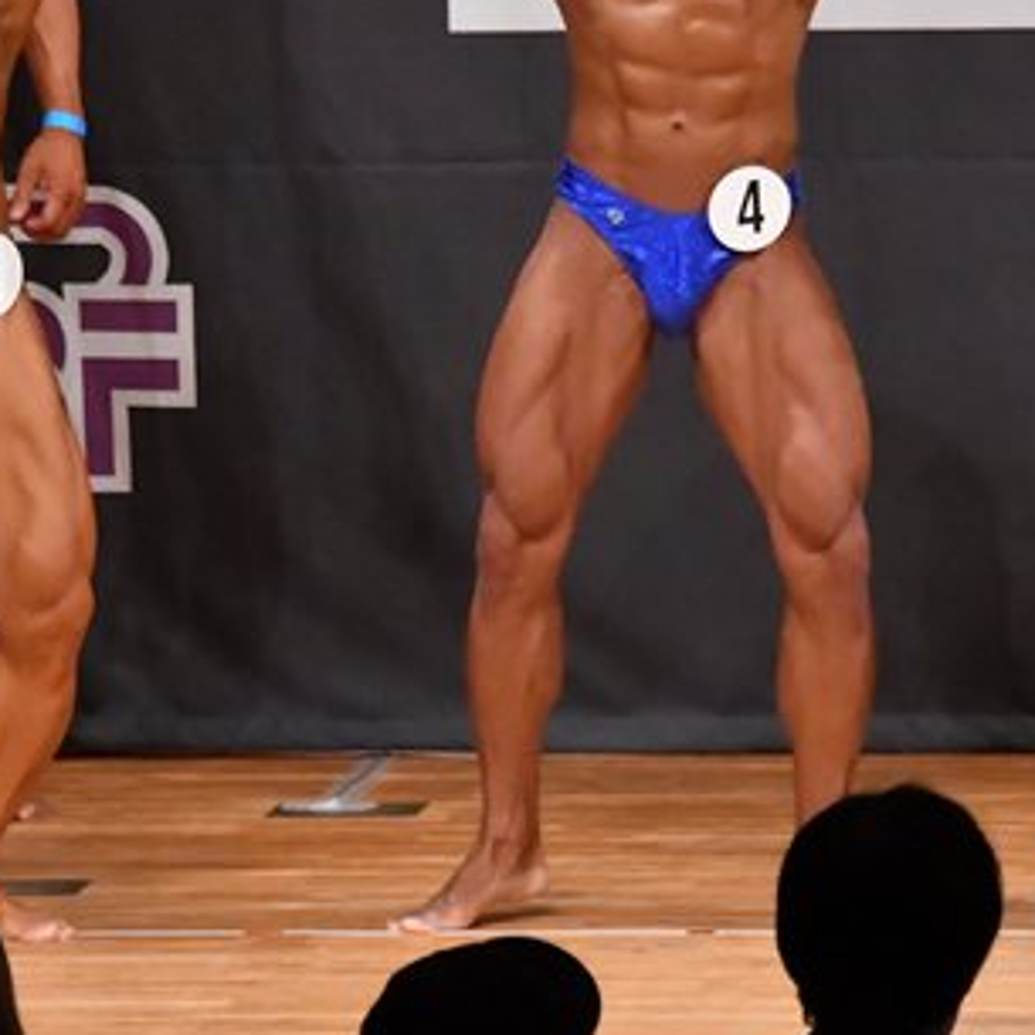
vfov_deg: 3.0
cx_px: 182
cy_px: 204
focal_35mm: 582
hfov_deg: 3.0
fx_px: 19688
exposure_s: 1/400
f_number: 5.6
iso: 8000
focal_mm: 180
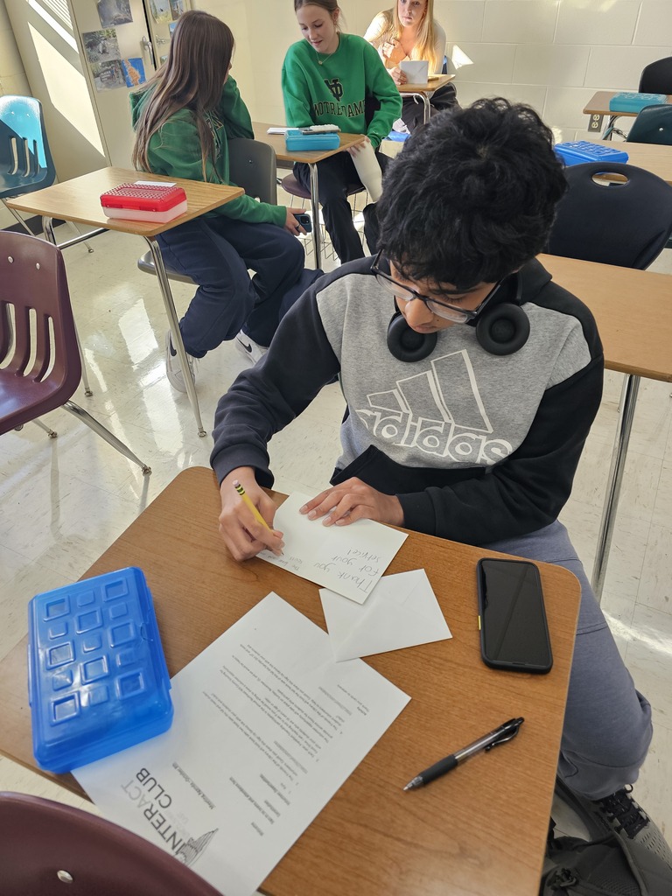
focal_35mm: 23
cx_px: 336
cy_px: 448
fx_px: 595
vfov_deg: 73.9
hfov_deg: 58.9
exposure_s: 1/120
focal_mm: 6.3
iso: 160
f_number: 1.7
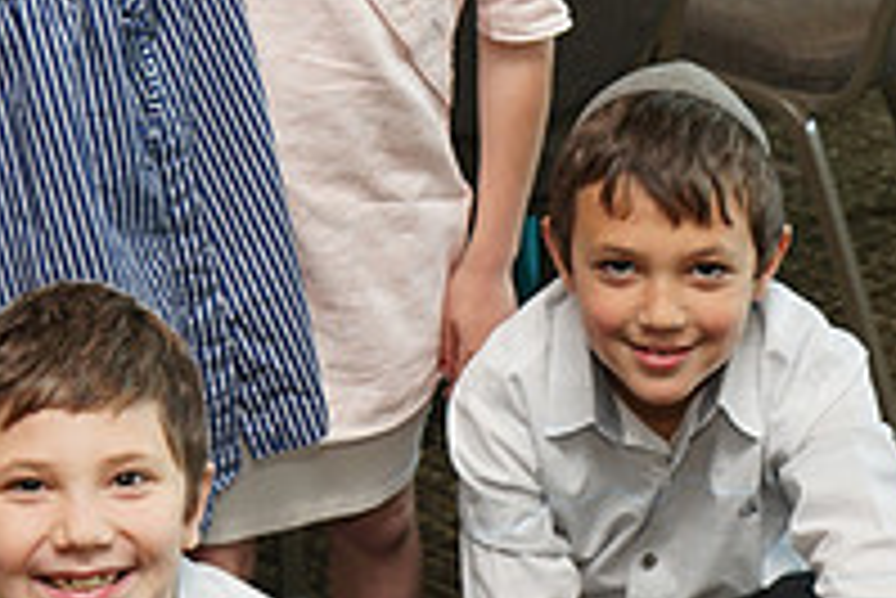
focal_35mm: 108
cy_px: -2
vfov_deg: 12.5
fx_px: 2690
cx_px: 284
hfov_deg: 18.8
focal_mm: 37
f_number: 5.6
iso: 400
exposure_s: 1/80
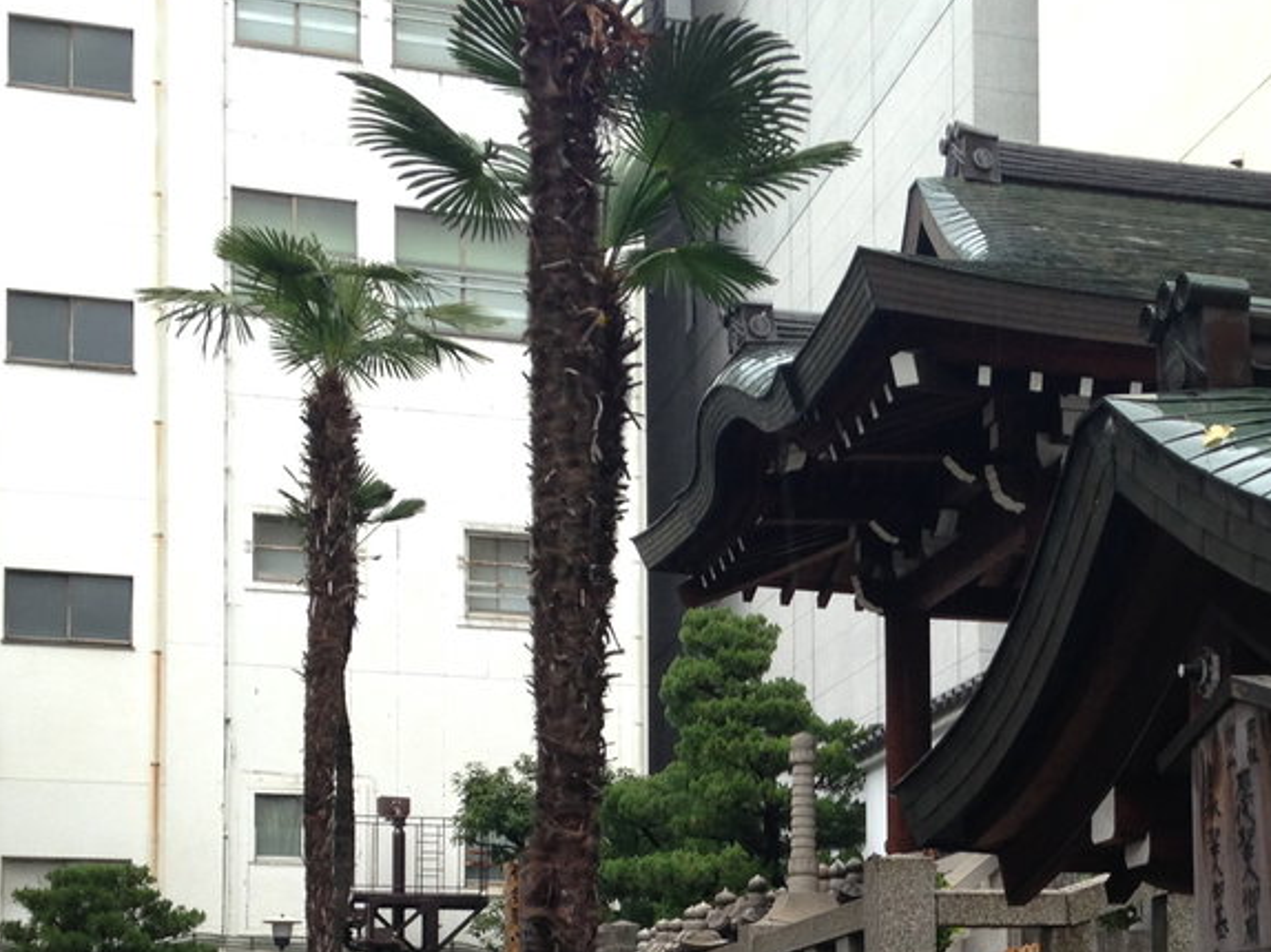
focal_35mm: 69
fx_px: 2532
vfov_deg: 20.6
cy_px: 965
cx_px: 954
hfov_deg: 27.8
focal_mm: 4.12
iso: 64
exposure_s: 1/120
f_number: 2.4
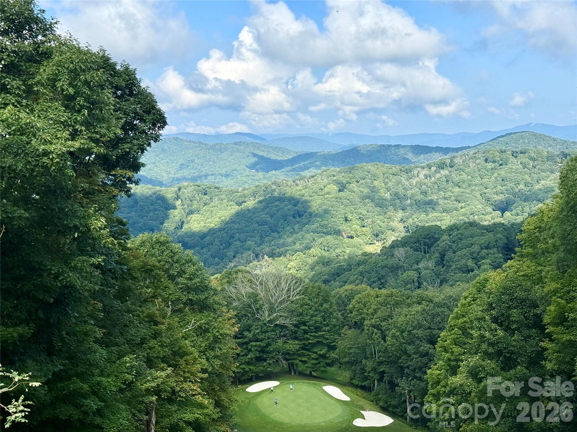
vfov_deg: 30.3
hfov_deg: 39.7
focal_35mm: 48
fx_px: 800
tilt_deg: -5.5
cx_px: 288
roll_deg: +0.9
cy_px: 216
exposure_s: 1/5587
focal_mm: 6.76
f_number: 1.78
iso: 100
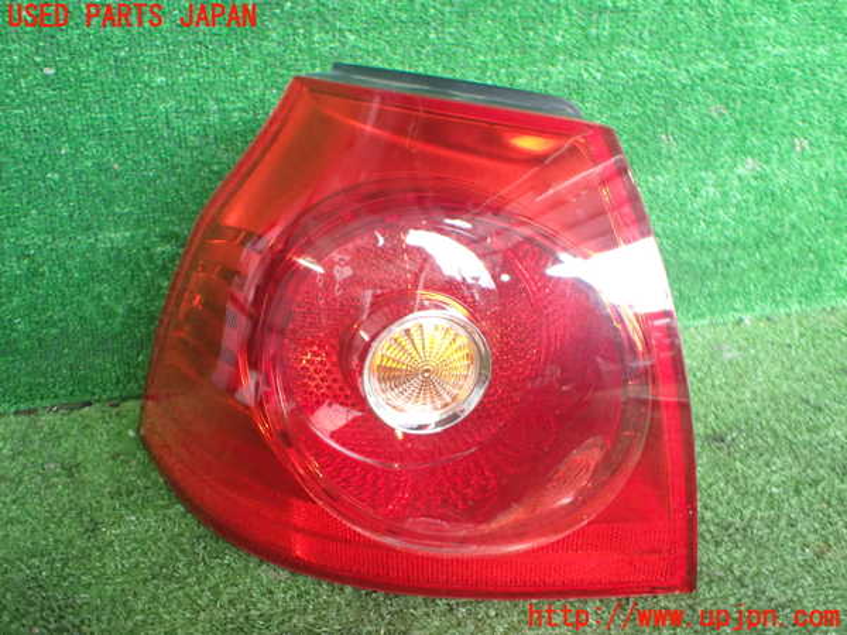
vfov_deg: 46.8
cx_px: 424
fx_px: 734
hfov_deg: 60.0
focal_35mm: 30
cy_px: 318
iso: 800
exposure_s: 1/125
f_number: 2.3
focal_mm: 5.4
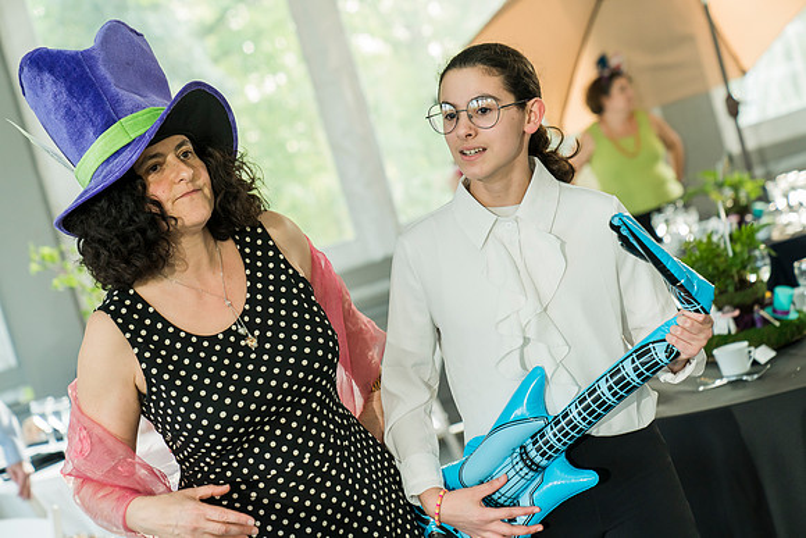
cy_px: 269
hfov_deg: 28.8
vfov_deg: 19.5
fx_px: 1568
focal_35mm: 70
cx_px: 403
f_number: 3.5
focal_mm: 70
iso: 1250
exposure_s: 1/200
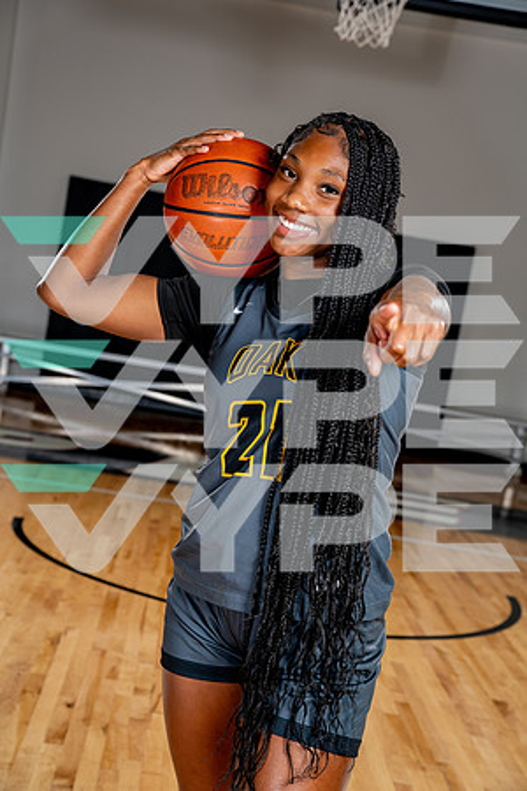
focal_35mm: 61
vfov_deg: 32.9
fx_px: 1339
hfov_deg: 22.3
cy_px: 396
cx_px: 264
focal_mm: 61
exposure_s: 1/250
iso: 200
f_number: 5.6
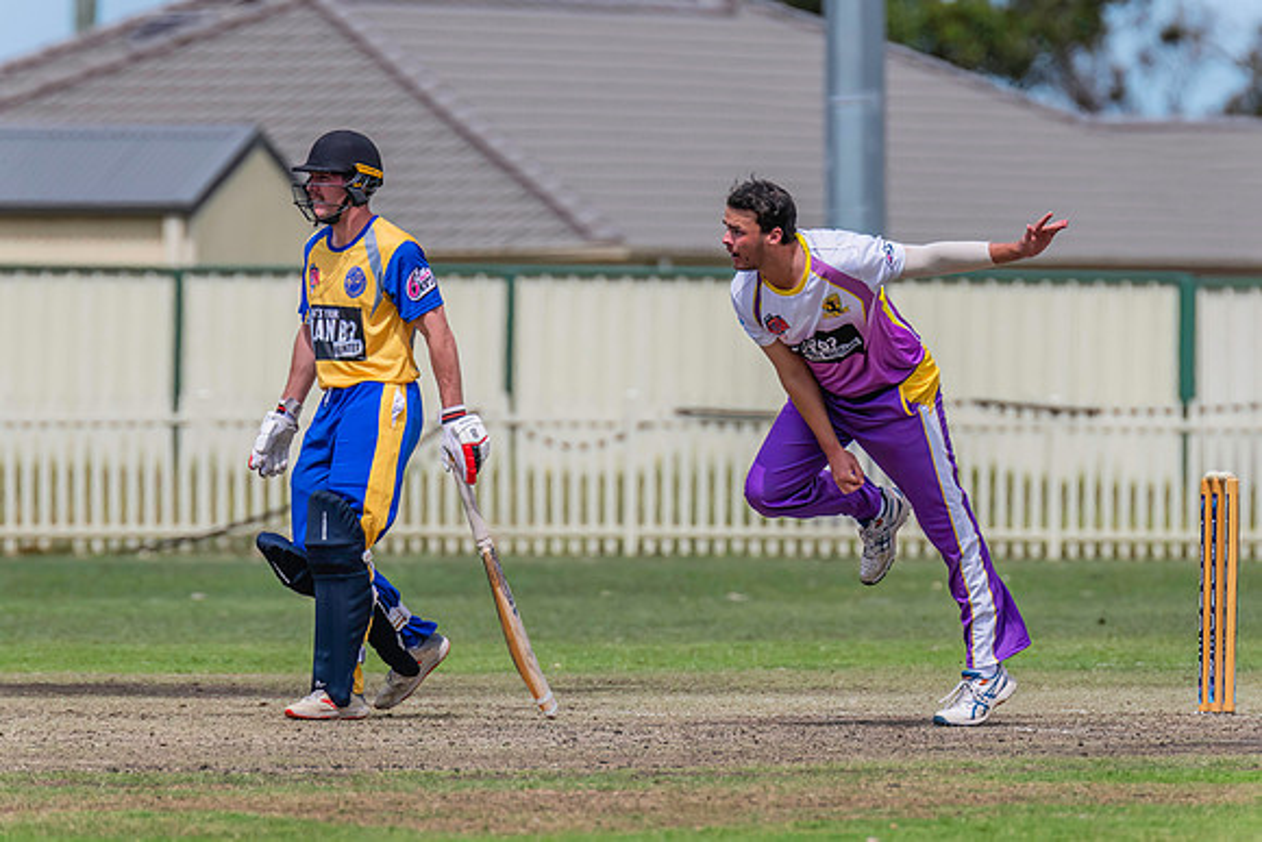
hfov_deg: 3.3
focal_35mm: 624
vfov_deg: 2.2
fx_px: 21887
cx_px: 631
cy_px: 421
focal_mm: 600
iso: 800
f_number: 8
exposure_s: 1/2500
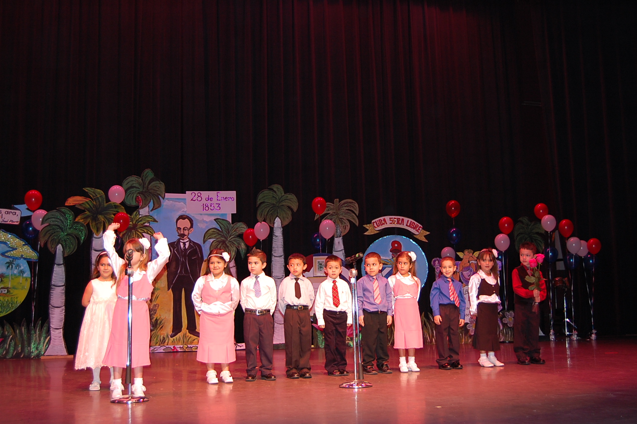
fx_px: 743
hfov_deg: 46.4
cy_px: 212
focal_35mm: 42
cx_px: 318
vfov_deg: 31.8
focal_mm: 28
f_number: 4.2
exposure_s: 1/60
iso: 400
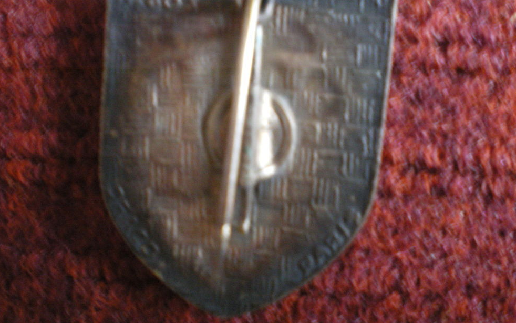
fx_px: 577
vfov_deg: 31.2
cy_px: 144
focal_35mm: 41
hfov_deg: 48.2
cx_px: 261
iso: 400
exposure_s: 1/5
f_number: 3.1
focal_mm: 6.3
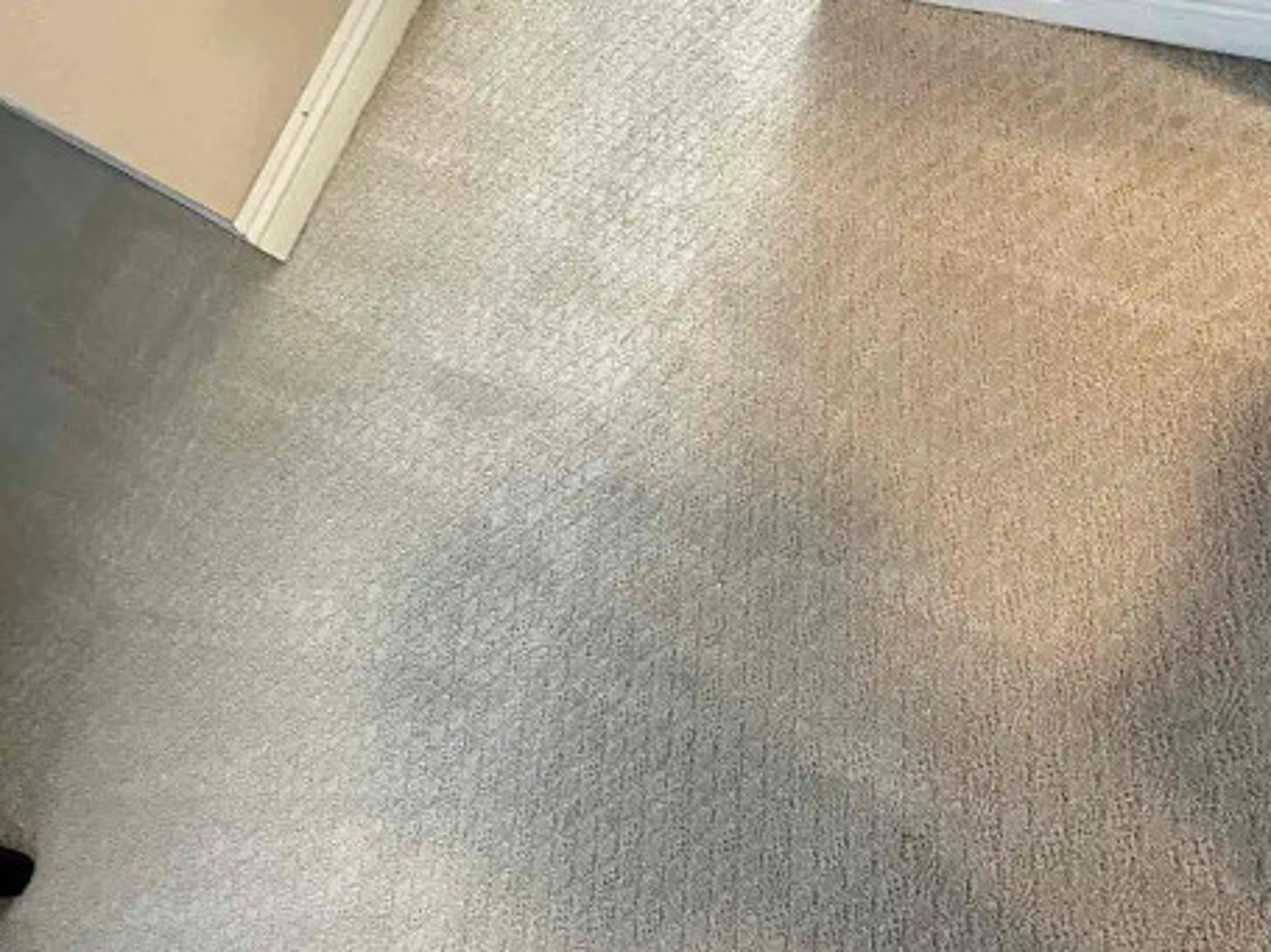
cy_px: 476
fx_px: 2092
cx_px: 636
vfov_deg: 25.6
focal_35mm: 57
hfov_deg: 33.8
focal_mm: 6.6
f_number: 2.8
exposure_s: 1/23
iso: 20
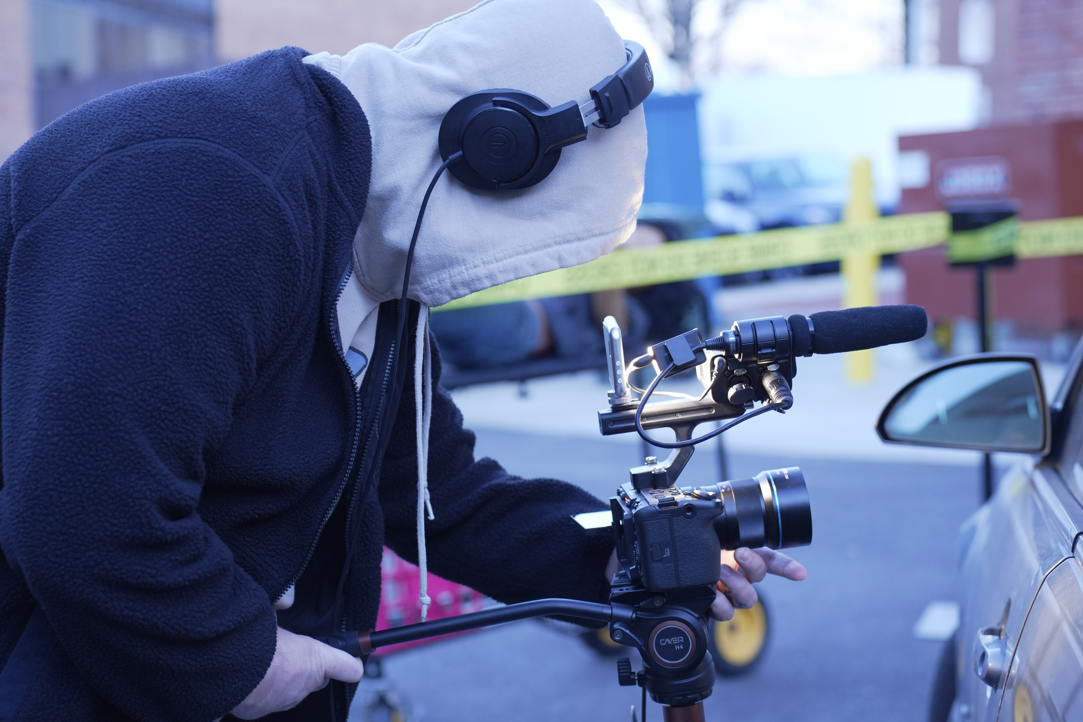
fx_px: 2121
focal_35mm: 70
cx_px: 542
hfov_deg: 28.6
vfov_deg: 19.3
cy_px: 361
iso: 800
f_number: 2.8
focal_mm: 47
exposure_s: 1/60
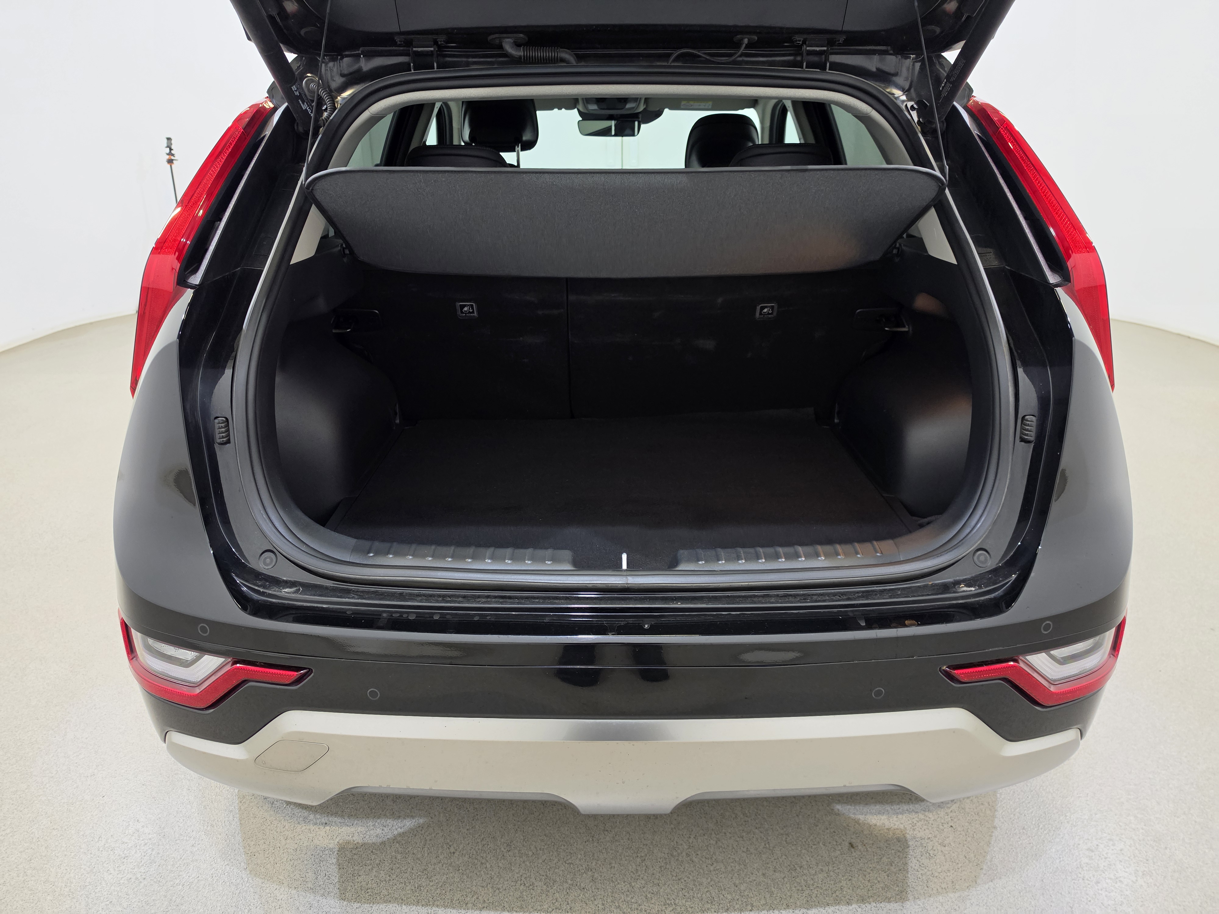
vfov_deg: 58.9
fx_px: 810
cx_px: 610
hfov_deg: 73.9
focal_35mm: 23
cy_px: 457
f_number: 1.4
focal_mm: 6.5
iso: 250
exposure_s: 1/100
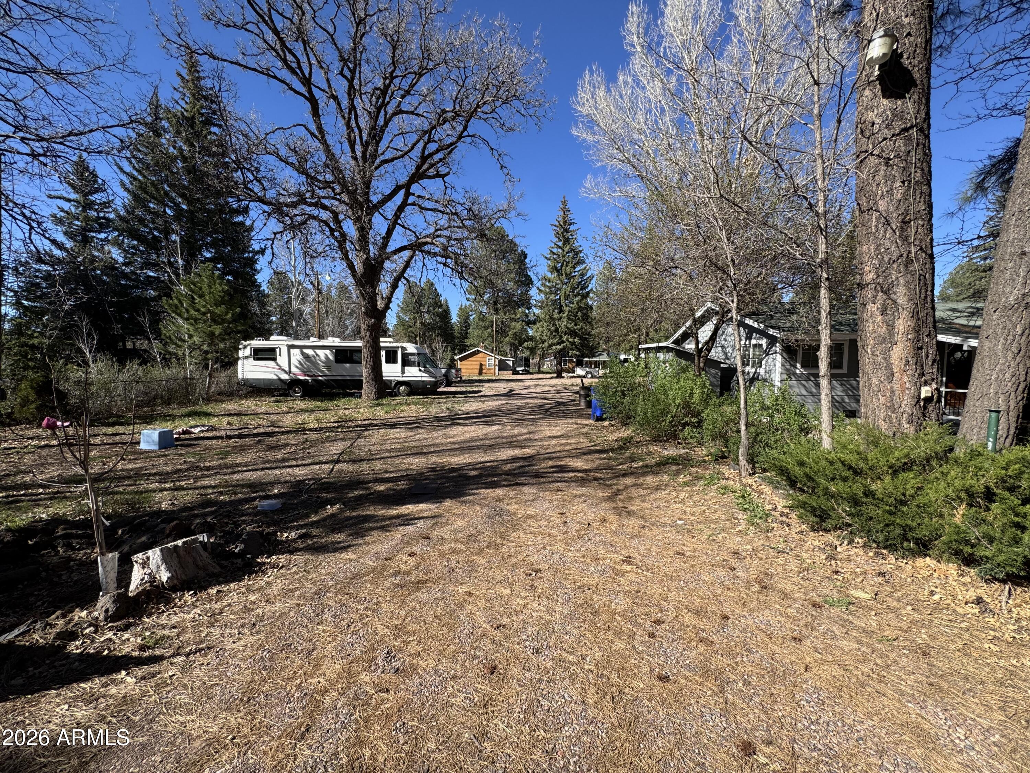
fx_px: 417
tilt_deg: -4.4
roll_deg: -0.9
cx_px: 515
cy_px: 386
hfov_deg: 102.1
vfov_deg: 85.7
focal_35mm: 14
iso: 40
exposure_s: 1/956
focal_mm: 2.22
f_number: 2.2
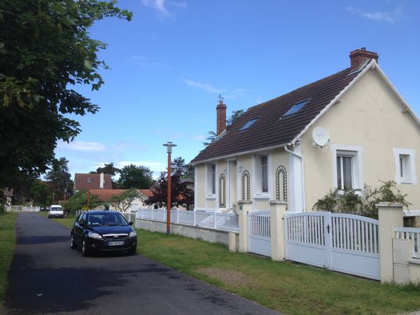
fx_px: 425
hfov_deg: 52.6
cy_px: 158
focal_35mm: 35
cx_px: 210
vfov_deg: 40.7
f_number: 2.4
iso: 50
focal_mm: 4.28
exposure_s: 1/1126
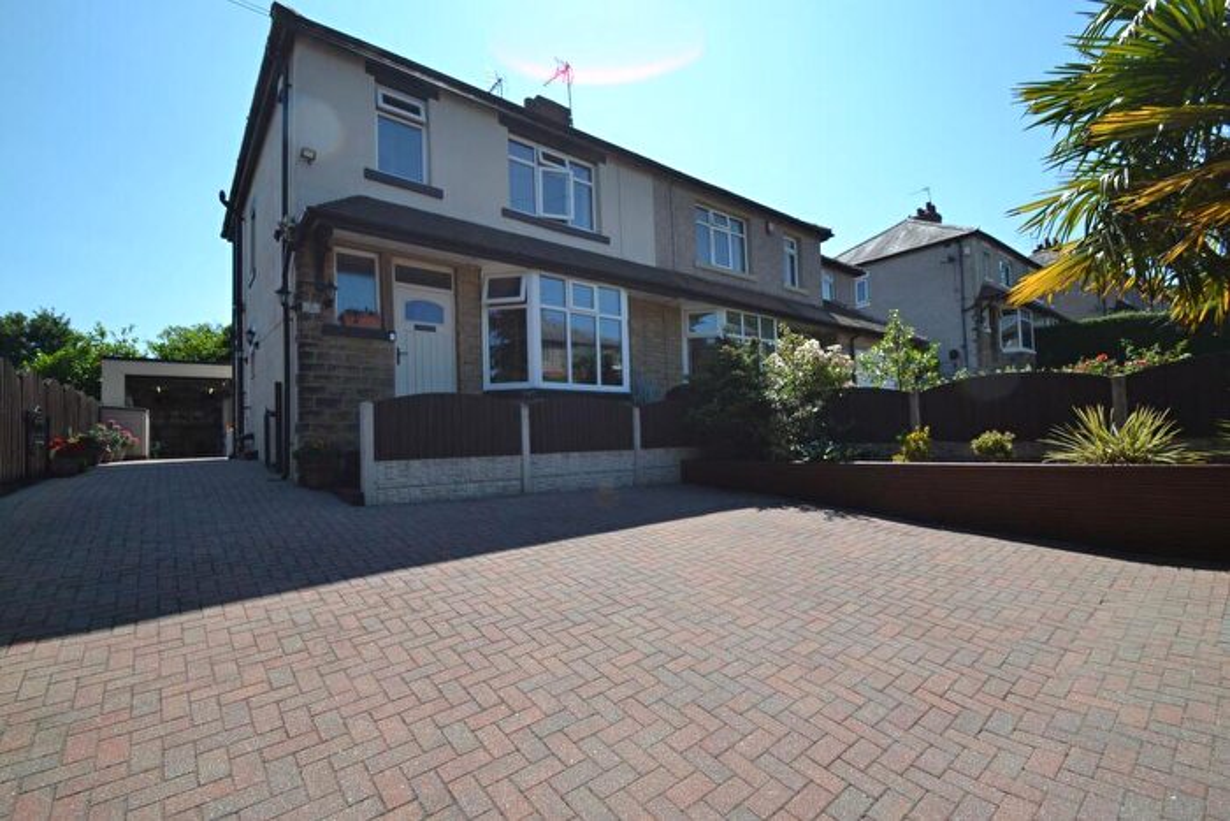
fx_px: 513
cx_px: 615
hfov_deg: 100.4
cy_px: 410
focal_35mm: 15
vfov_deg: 77.4
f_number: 7.1
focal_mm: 10
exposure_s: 1/200
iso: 100
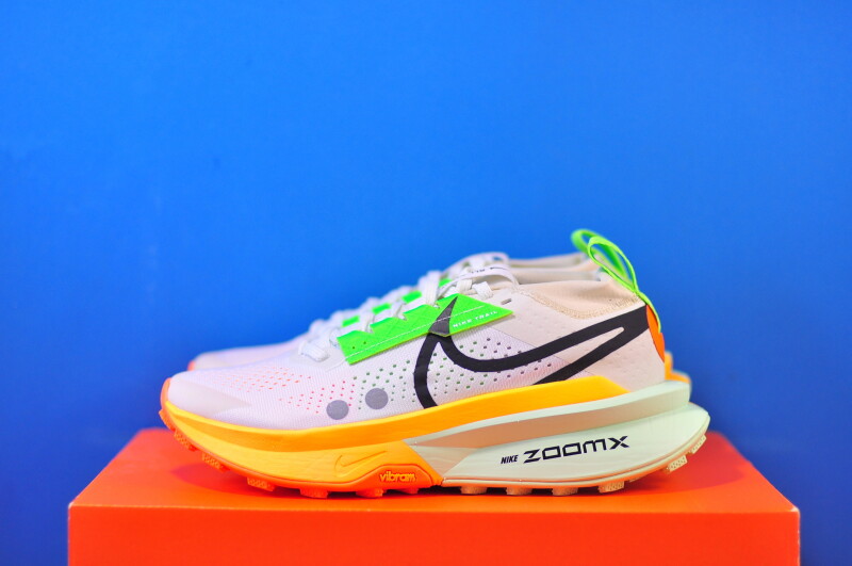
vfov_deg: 18.1
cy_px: 283
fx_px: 1772
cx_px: 426
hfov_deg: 27.0
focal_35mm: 75
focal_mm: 50
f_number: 2
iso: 250
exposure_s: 1/320
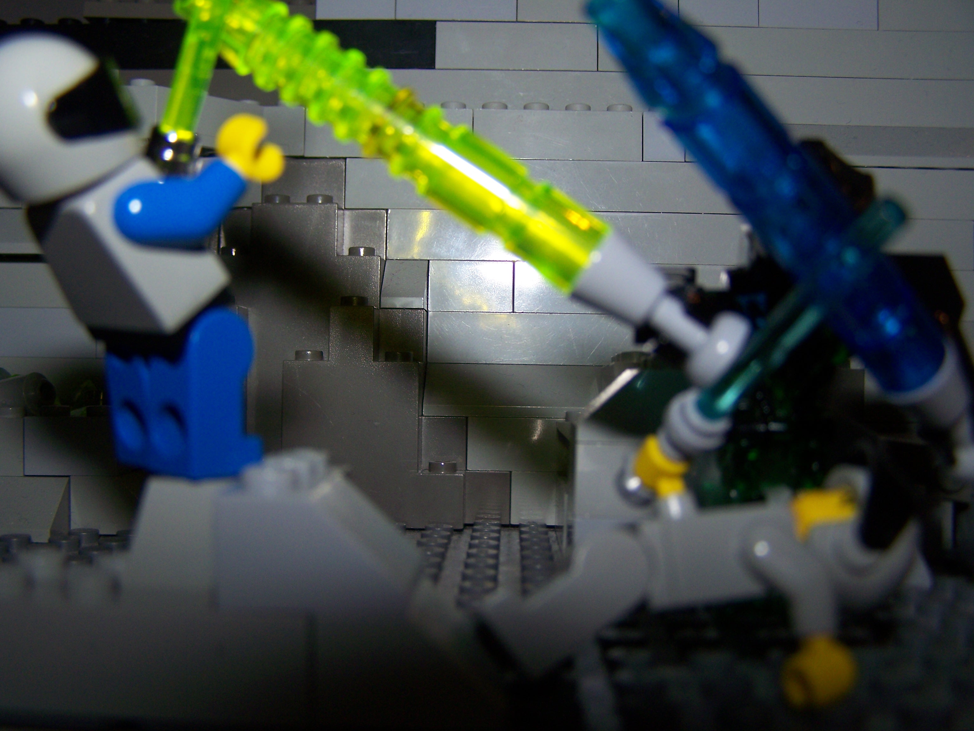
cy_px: 366
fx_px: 1069
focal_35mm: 38
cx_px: 487
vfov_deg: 37.7
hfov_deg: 49.0
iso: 80
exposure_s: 1/60
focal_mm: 6.3
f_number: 2.8
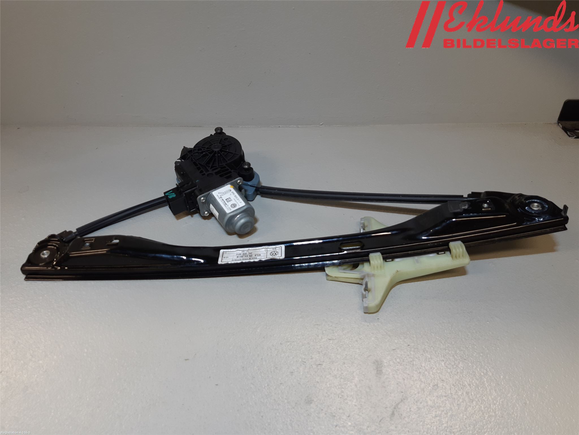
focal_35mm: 26
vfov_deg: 53.1
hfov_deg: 67.3
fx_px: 435
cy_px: 218
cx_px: 290
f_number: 1.7
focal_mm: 3.93
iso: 50
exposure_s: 1/50
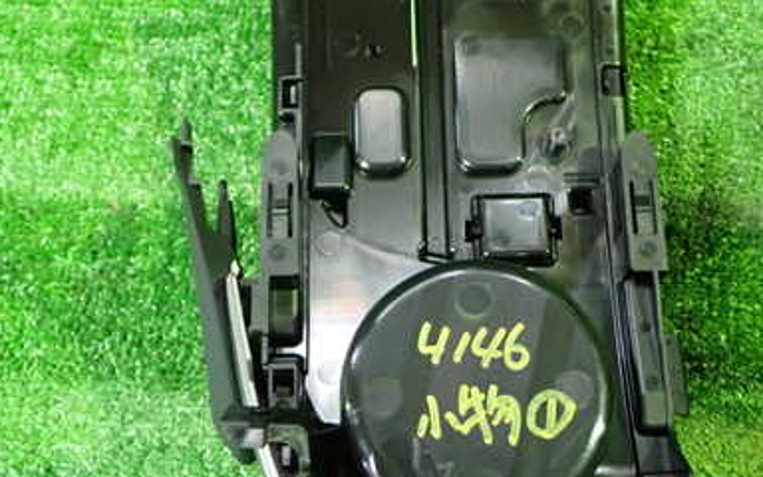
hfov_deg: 38.0
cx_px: 459
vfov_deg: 24.4
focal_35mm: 53
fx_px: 1102
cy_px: 238
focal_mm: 5.79
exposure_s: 1/30
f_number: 2.4
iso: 800
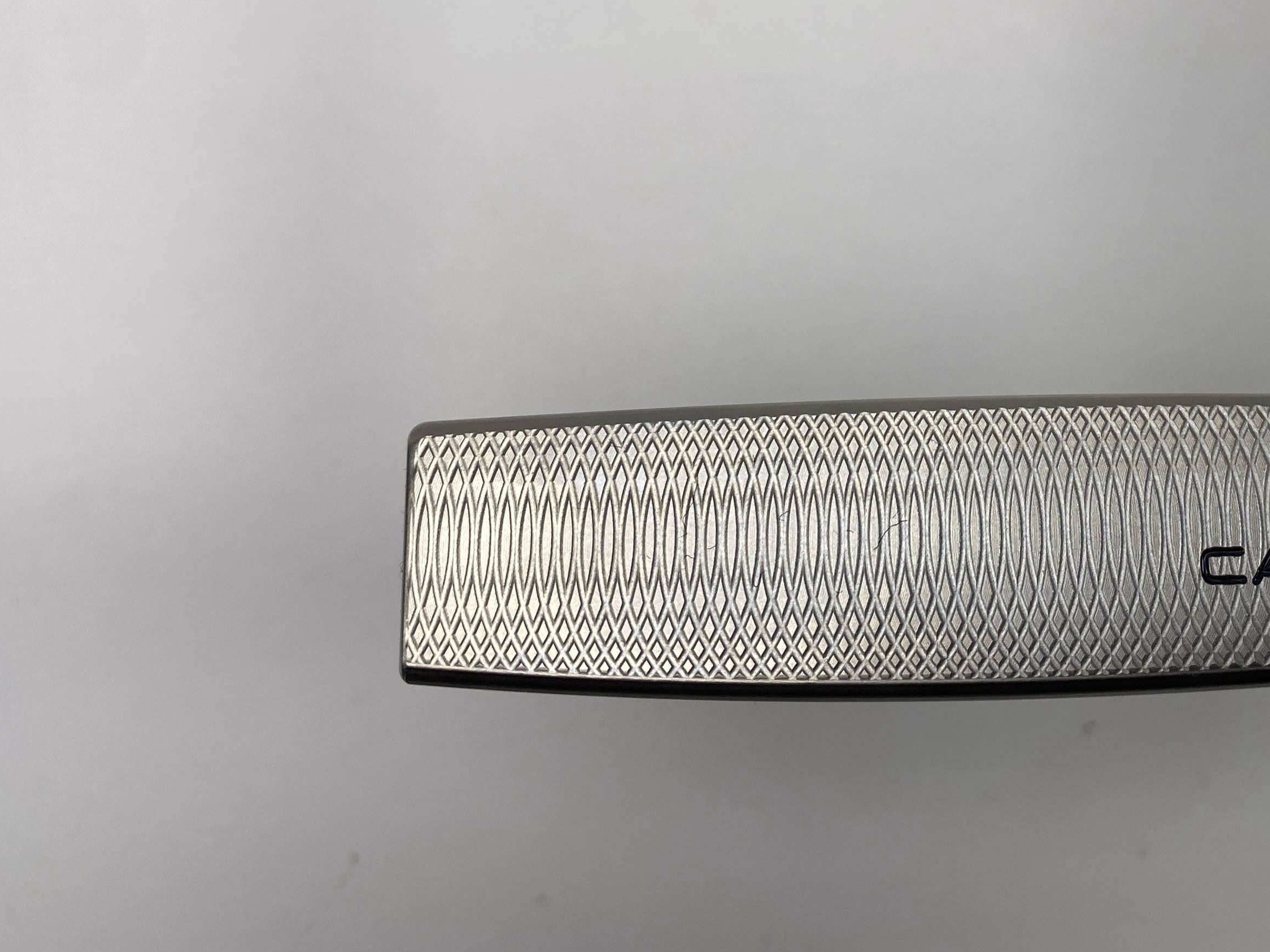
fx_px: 1651
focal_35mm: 45
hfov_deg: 40.5
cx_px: 1000
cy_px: 197
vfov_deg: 31.4
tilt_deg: -85.7
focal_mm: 4.25
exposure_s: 1/489
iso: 32
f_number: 1.8
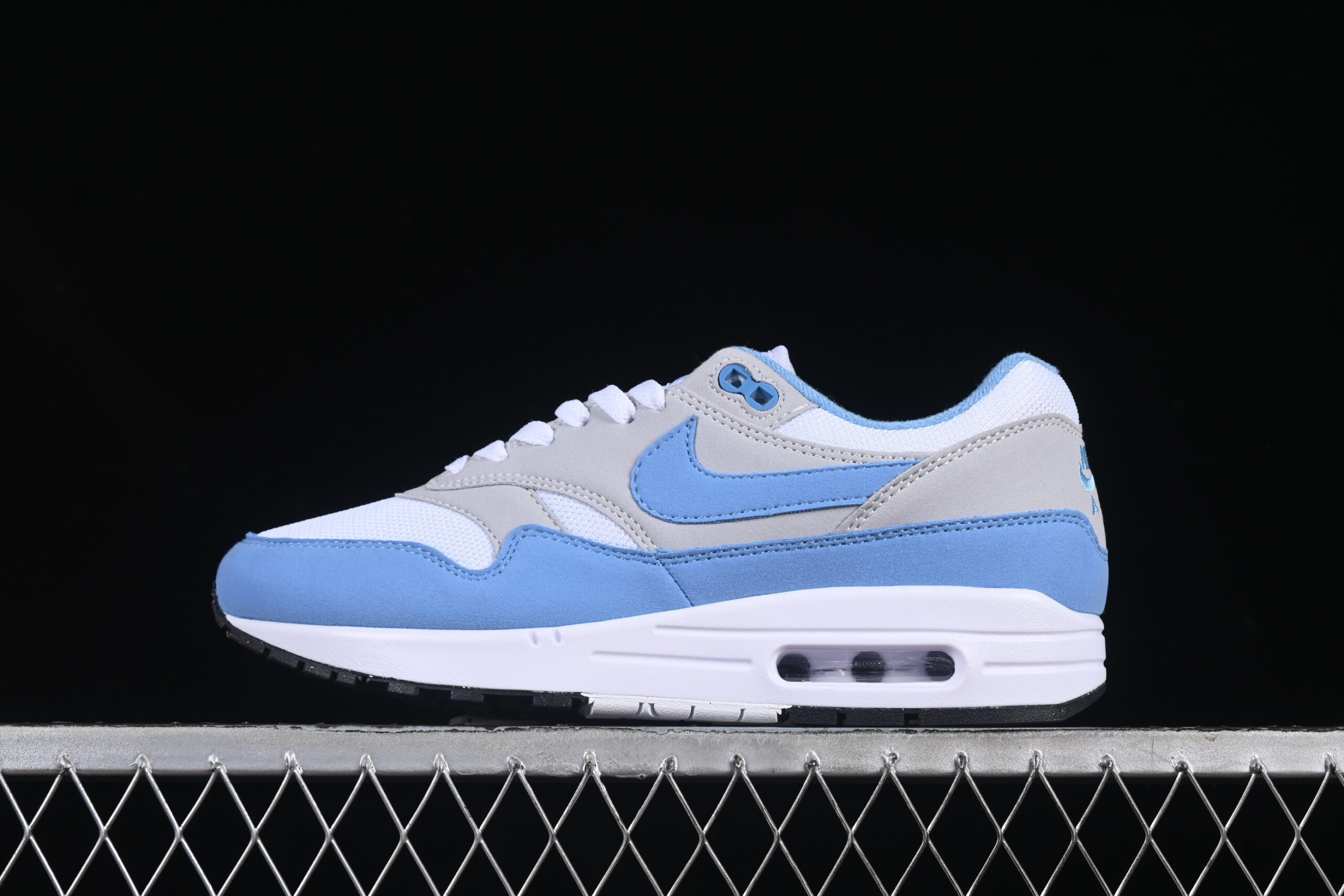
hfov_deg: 27.0
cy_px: 448
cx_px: 672
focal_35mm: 75
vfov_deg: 18.2
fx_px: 2800
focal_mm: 50
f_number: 8
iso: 160
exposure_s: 1/80
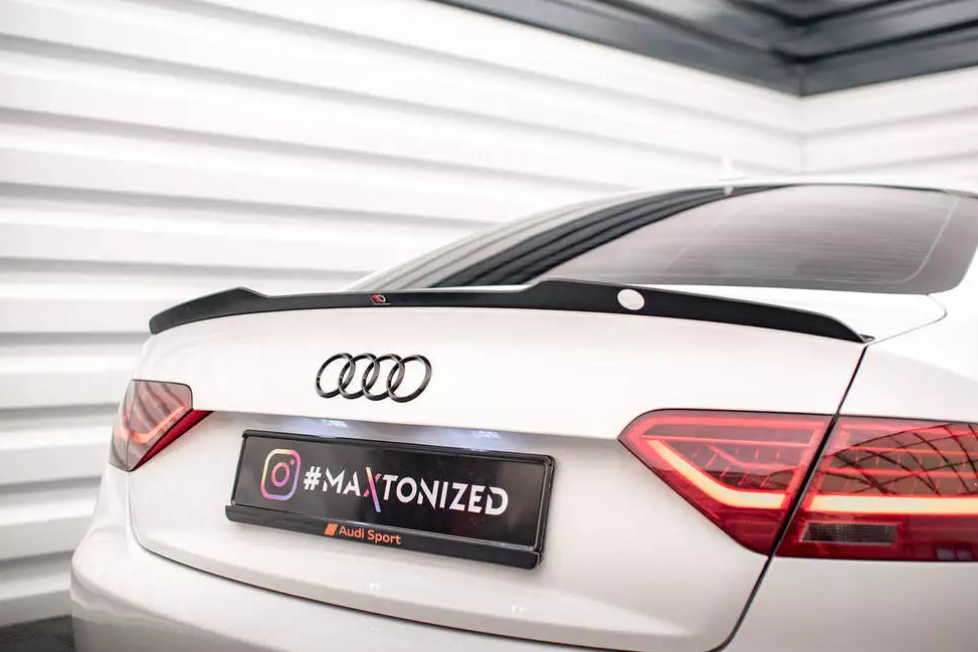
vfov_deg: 35.1
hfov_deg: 50.7
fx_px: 1032
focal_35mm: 38
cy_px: 315
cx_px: 497
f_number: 2.5
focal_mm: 35
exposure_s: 1/125
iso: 1000
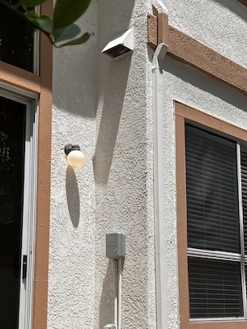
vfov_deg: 34.7
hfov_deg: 26.5
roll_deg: +0.1
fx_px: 524
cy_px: 217
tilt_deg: +10.8
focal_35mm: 55
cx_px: 96
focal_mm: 3.99
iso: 32
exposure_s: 1/2315
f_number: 1.8
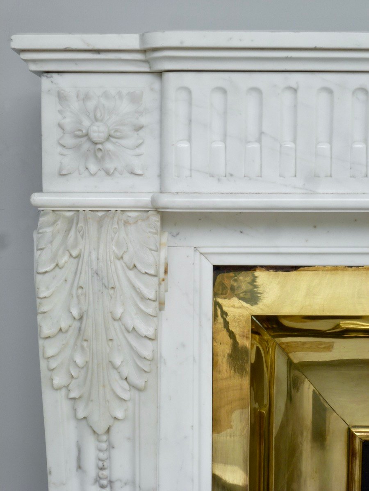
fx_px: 867
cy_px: 246
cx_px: 184
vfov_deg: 31.7
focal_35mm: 61
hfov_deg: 24.0
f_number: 4.5
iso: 100
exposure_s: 1/80
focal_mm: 10.9
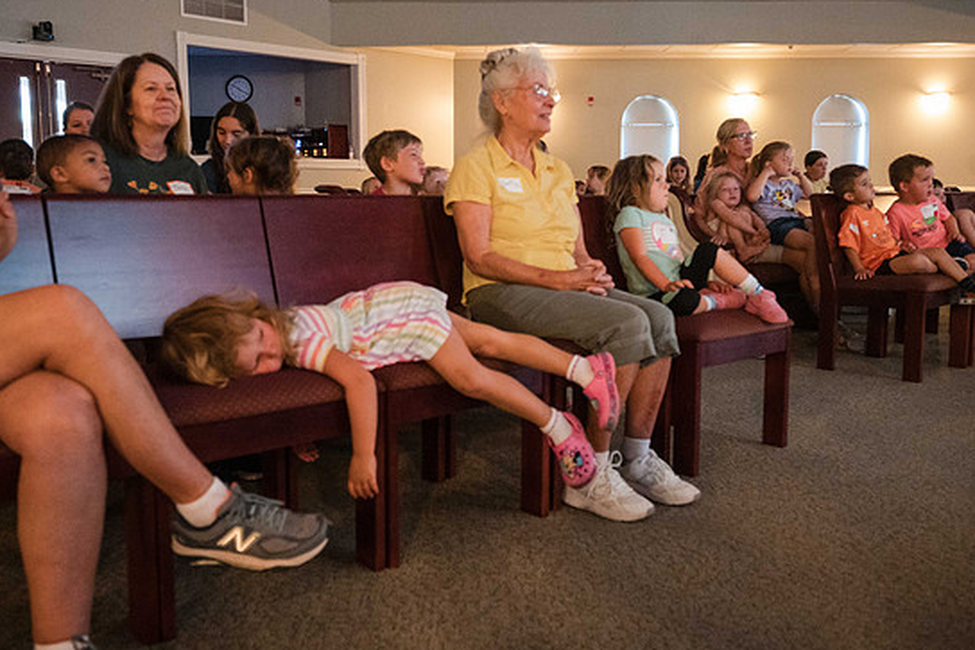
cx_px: 460
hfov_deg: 55.8
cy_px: 304
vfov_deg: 38.9
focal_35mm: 34
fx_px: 921
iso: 9000
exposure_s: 1/60
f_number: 4
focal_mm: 30
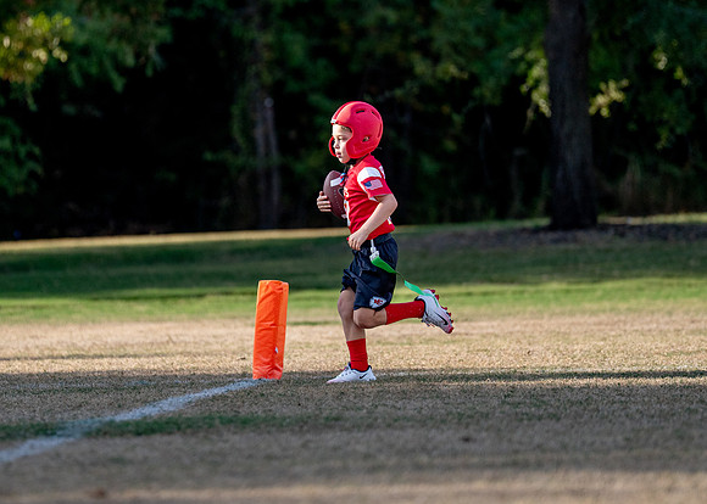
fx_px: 7029
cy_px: 191
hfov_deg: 5.8
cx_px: 302
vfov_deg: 4.1
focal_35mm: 350
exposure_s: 1/5000
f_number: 2.8
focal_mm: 200
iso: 250
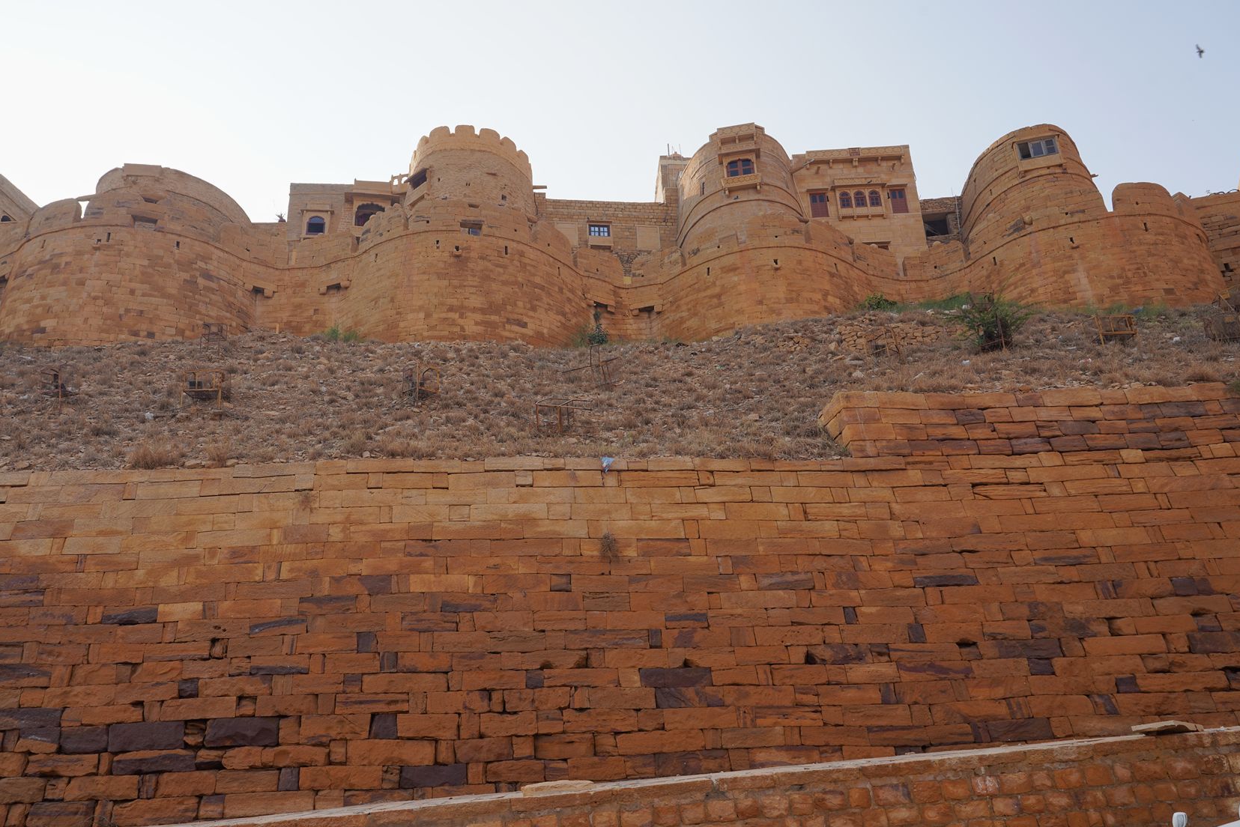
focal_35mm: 29
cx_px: 521
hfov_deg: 63.3
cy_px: 416
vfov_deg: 45.0
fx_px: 999
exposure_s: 1/100
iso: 100
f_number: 11
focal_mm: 24
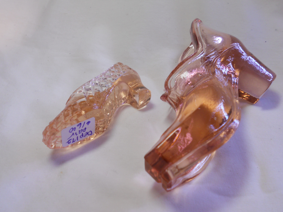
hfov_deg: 56.8
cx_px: 142
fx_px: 262
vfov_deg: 44.2
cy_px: 106
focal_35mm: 32
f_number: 3.5
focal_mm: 5.8
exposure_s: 1/50
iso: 80
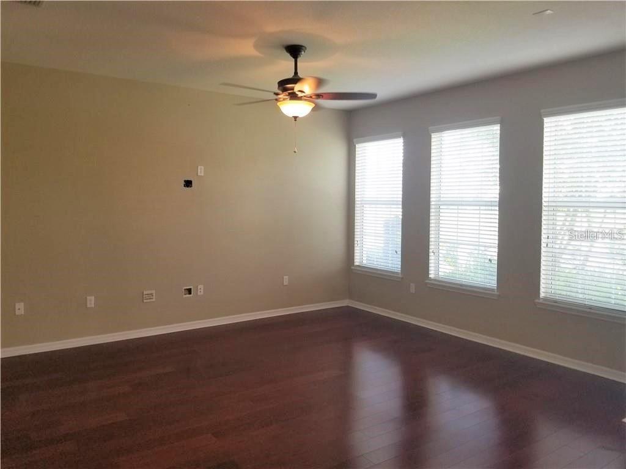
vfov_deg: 53.1
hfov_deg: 67.3
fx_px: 470
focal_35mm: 26
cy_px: 234
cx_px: 313
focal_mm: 4.25
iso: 64
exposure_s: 1/60
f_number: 1.7
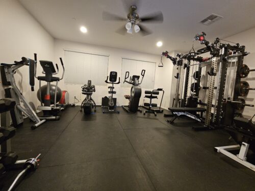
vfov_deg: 89.9
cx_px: 128
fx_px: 96
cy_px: 96
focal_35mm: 13
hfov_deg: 106.2
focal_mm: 2.2
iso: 640
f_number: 2.2
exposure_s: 1/24
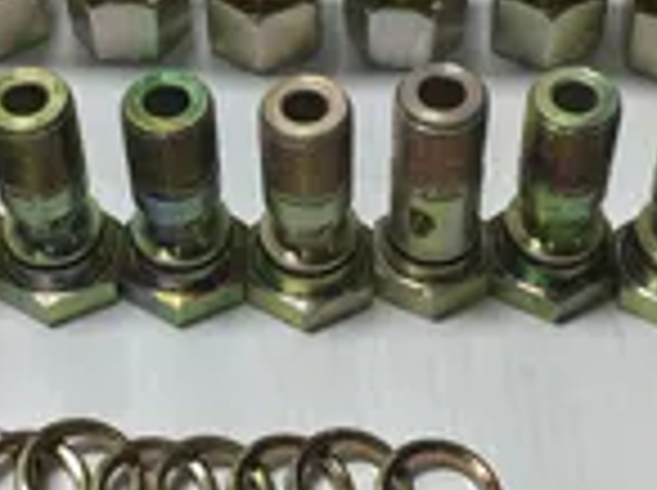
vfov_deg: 17.3
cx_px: 338
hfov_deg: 23.1
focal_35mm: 85
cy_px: 184
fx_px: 1611
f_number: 2.4
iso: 25
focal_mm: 3.3
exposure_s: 1/129
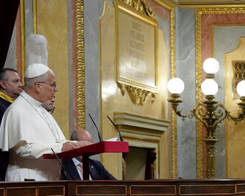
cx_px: 379
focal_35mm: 147
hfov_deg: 12.4
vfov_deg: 10.3
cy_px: 235
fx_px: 1067
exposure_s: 1/400
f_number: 4
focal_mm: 47
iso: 4000
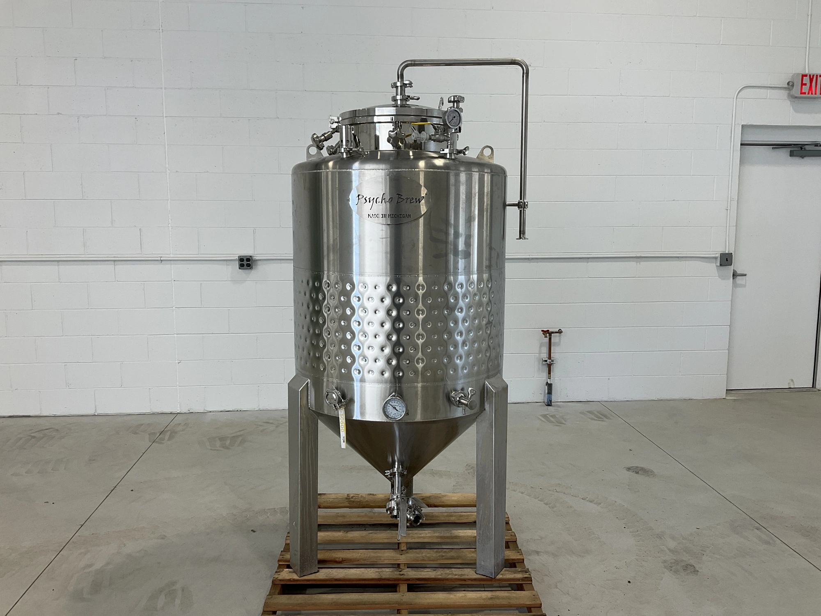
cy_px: 308
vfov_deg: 48.2
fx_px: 688
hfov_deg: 61.7
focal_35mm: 29
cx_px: 410
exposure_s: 1/122
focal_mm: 3
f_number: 1.8
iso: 32
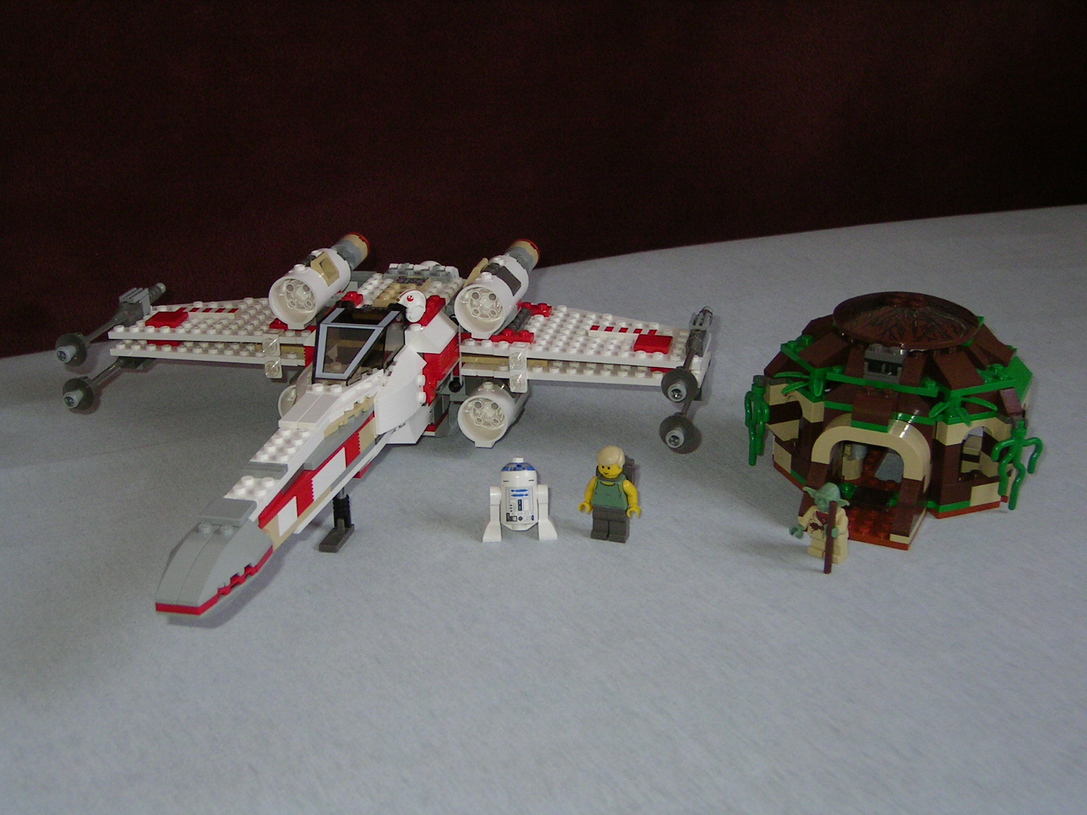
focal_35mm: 50
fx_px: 1570
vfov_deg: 29.1
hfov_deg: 38.2
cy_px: 408
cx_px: 544
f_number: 3.4
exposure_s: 1/42.4
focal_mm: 7.9
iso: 100
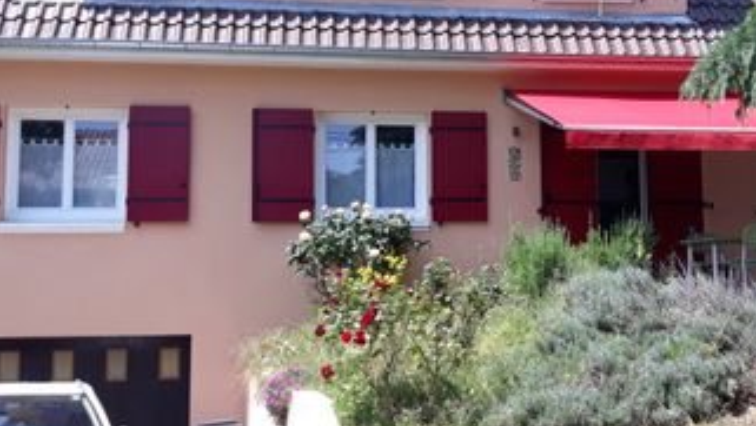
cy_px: 148
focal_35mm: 55
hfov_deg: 37.6
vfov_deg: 21.8
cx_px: 478
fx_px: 1103
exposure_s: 1/664
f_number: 1.7
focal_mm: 3.71
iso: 40
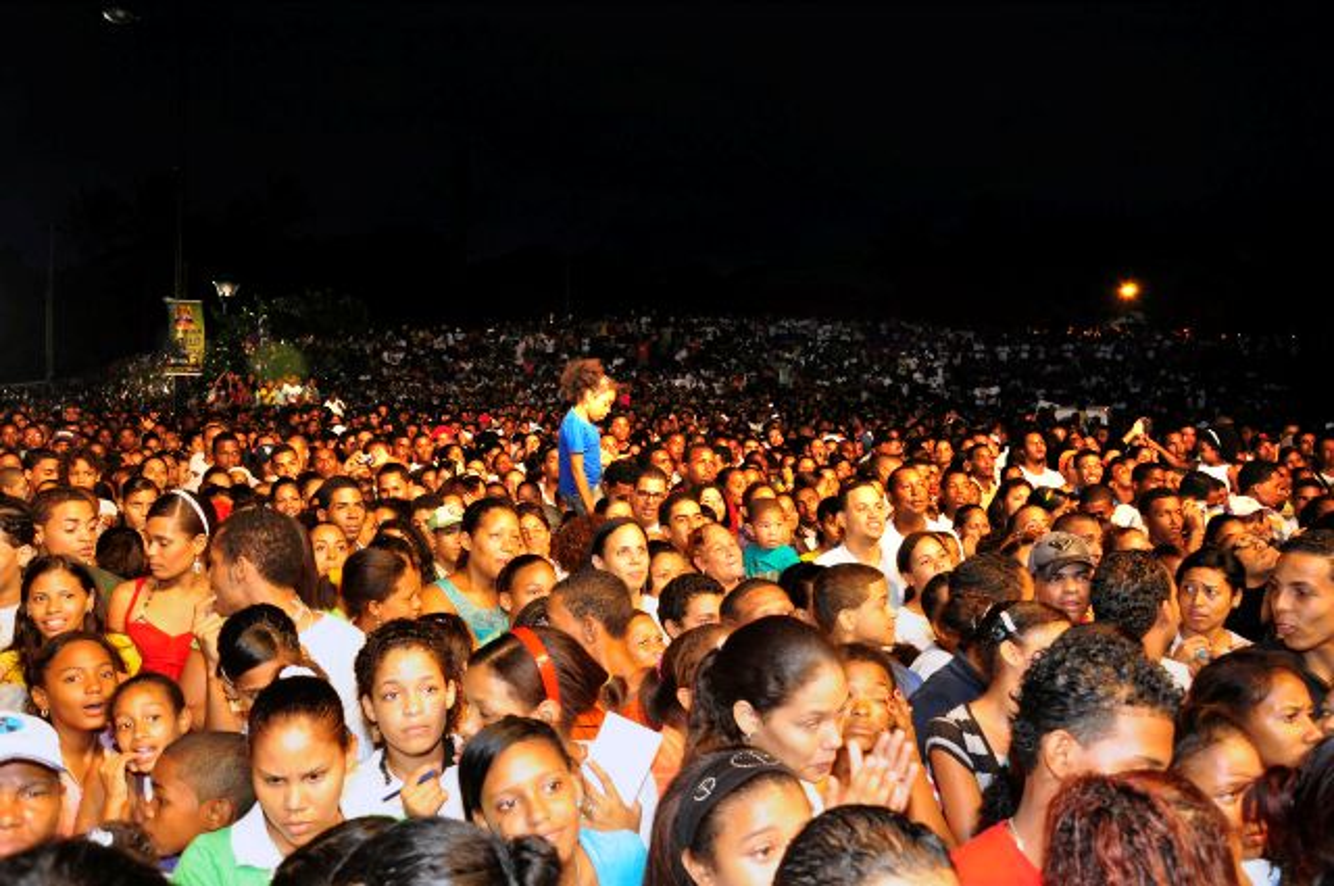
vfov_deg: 47.8
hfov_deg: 67.4
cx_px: 667
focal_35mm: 27
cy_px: 443
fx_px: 999
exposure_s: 1/80
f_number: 5.6
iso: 1000
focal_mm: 18
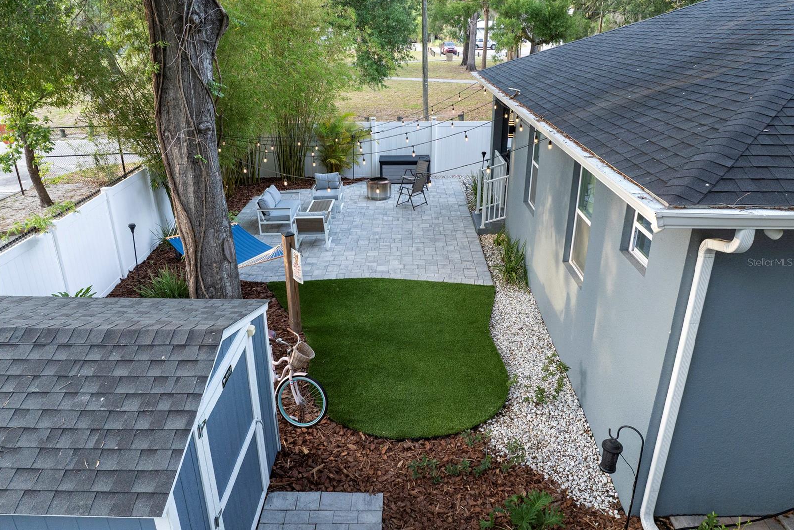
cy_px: 262
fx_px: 551
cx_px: 397
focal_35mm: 25
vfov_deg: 51.3
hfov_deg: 71.5
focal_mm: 12.29
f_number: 3.5
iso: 400
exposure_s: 1/80
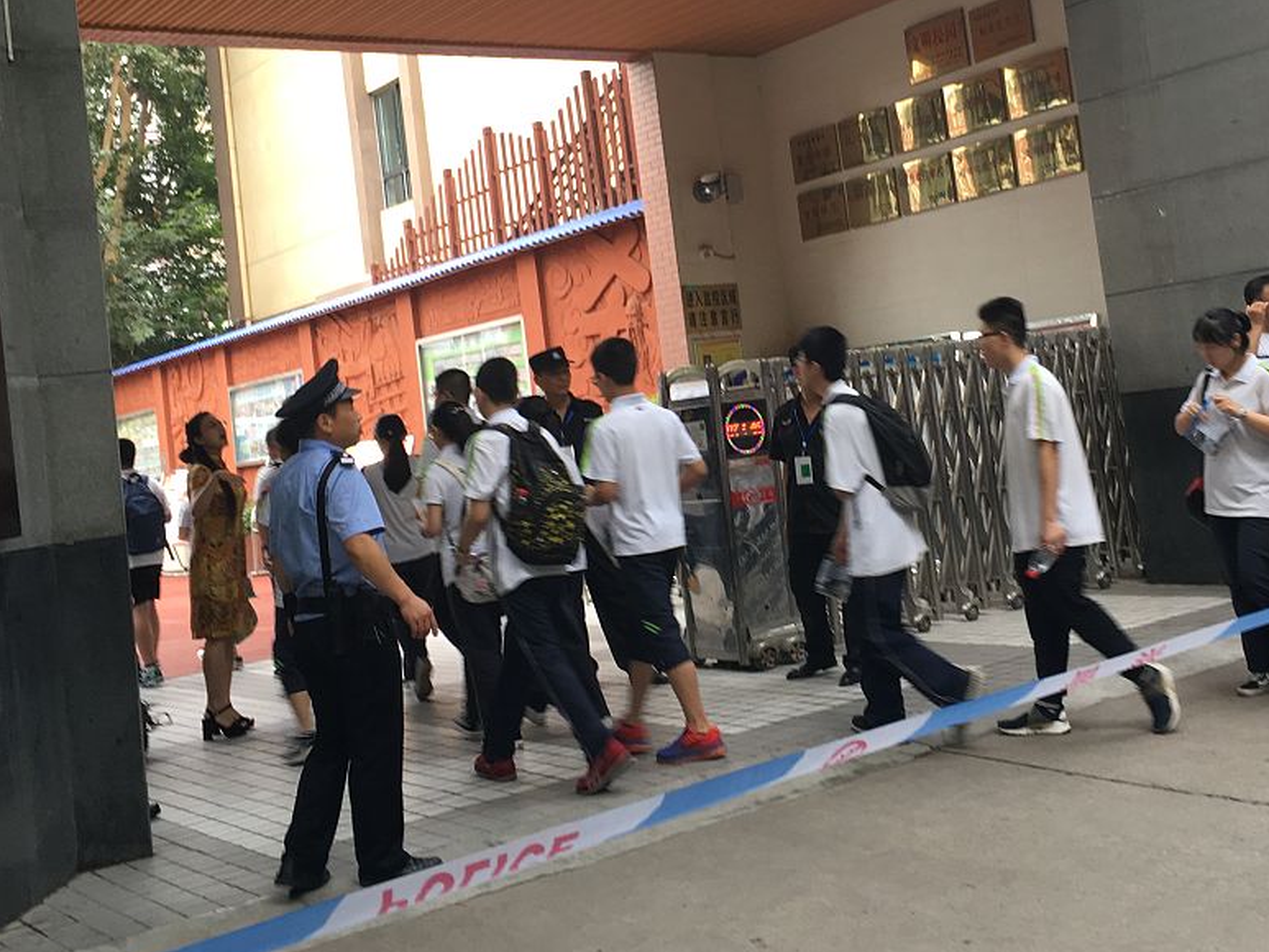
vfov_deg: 31.8
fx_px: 1650
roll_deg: +6.3
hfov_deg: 42.0
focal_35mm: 45
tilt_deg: +5.2
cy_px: 286
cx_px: 717
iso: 32
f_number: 2.2
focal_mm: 4.15
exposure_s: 1/50
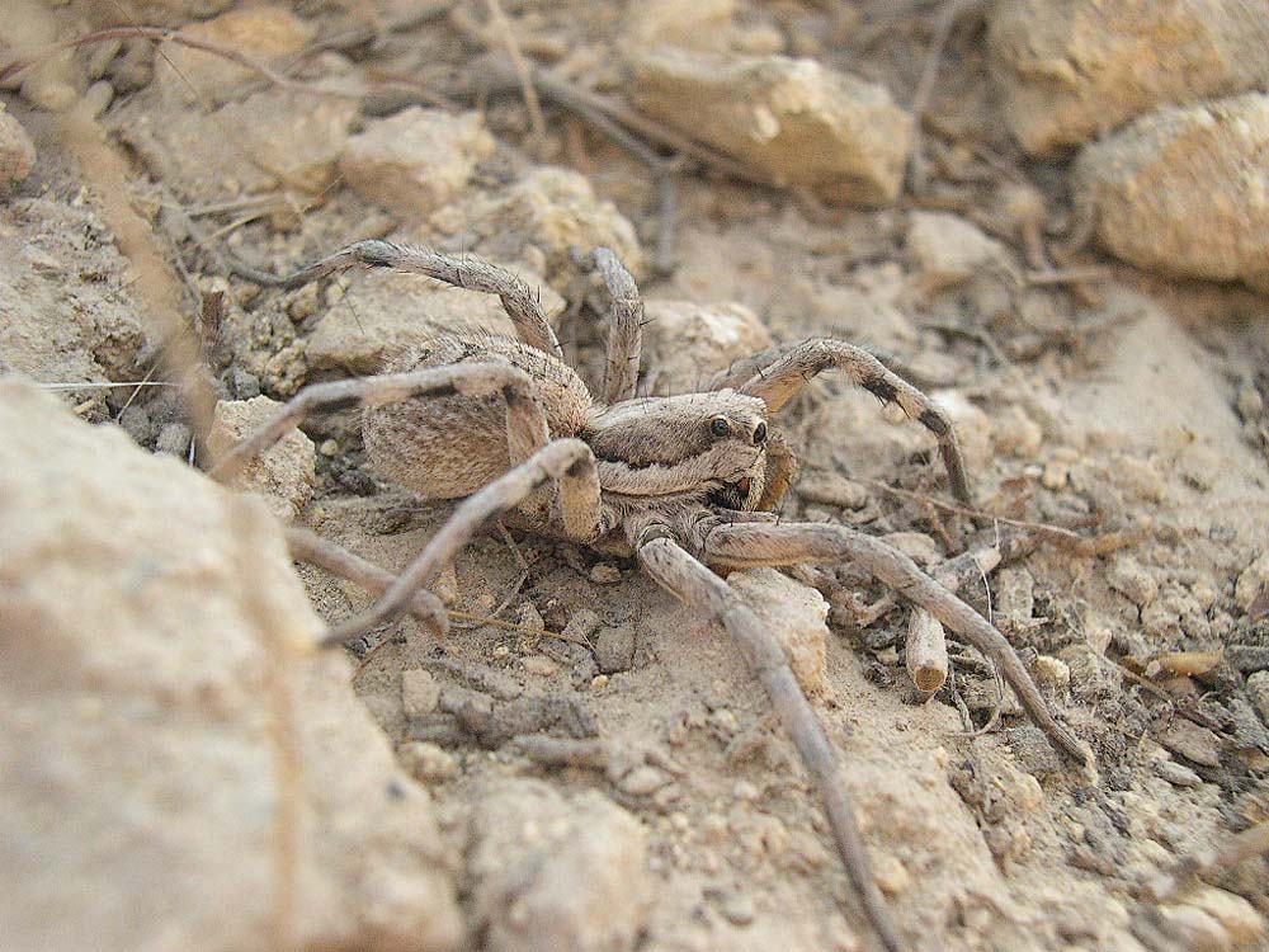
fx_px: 1393
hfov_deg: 49.0
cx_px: 634
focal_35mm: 38
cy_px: 476
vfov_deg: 37.7
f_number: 7.6
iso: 400
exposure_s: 1/176
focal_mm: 8
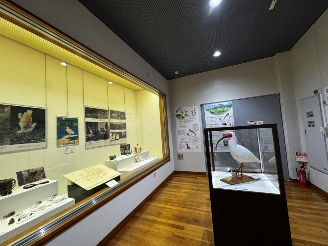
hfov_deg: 102.1
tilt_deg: +4.0
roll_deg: +4.7
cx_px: 164
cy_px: 123
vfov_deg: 85.7
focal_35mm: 14
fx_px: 133
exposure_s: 1/100
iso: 200
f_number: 2.2
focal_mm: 2.22
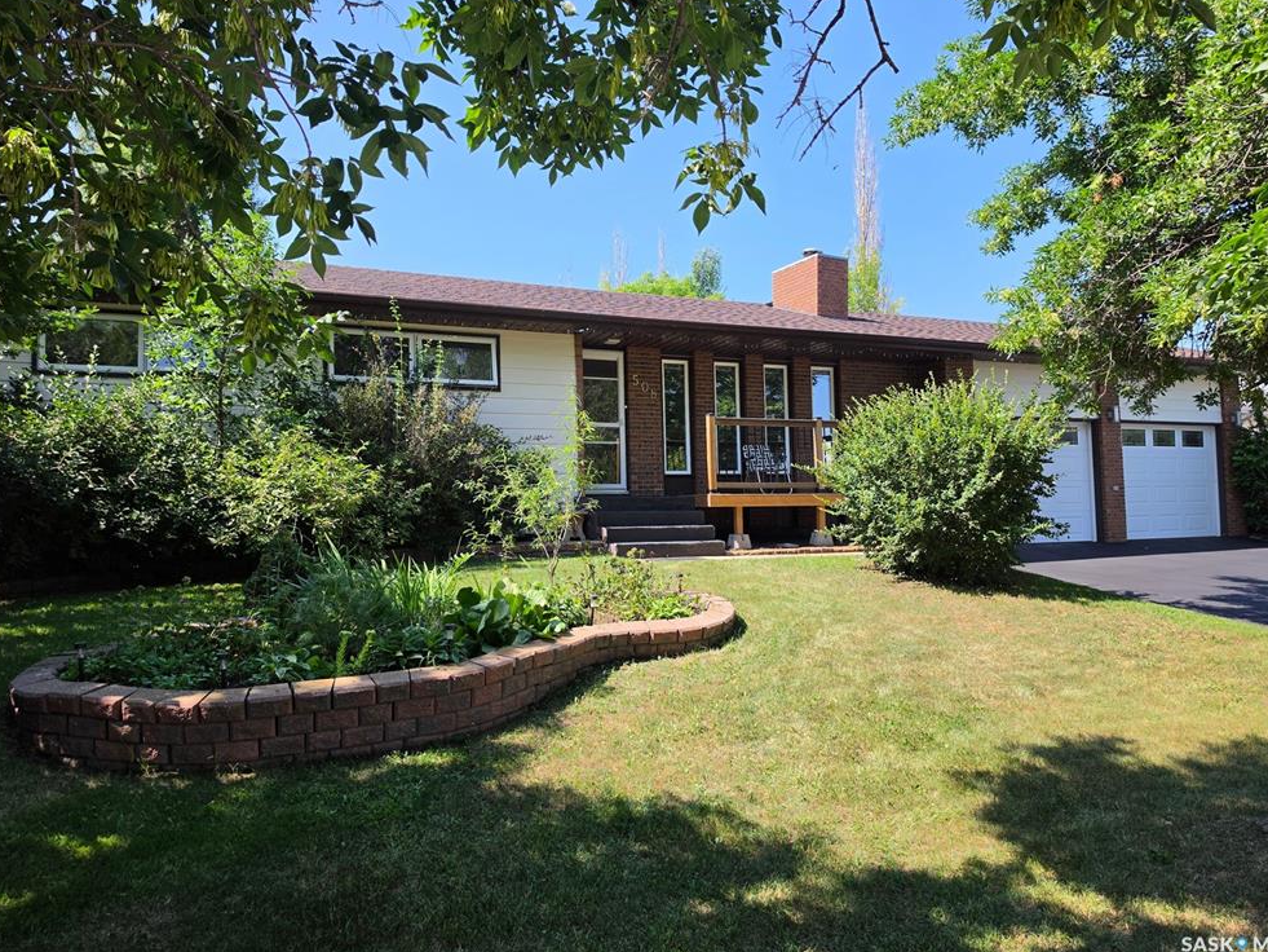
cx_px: 648
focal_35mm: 24
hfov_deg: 71.6
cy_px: 458
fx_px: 879
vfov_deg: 56.8
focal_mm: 6.5
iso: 64
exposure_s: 1/3246
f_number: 1.4
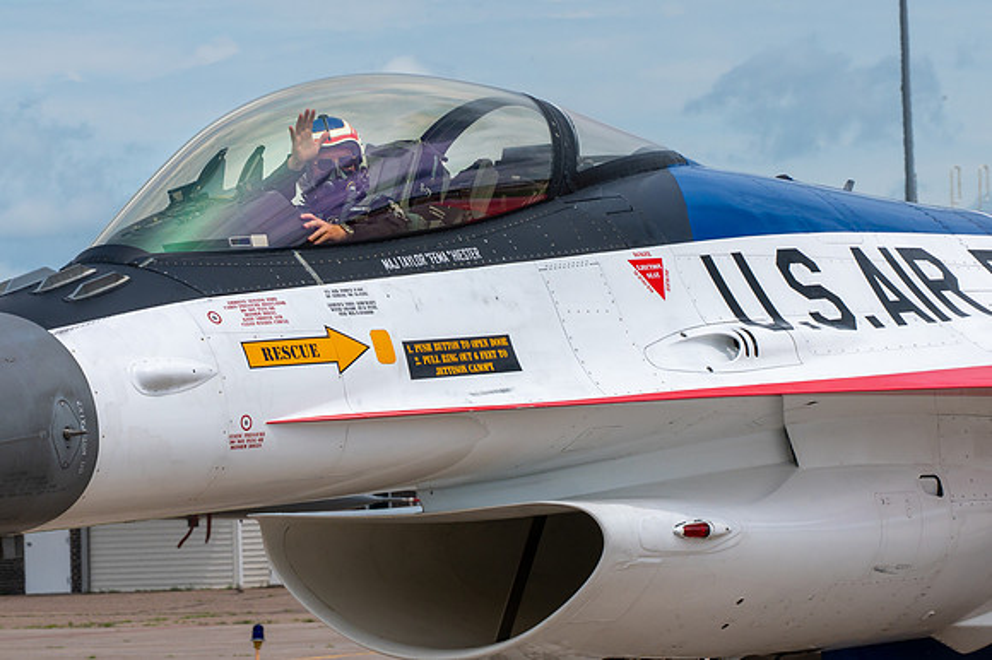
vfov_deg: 4.9
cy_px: 272
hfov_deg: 7.3
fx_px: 7735
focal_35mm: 281
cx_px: 525
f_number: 18
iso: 250
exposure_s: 1/500
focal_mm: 190
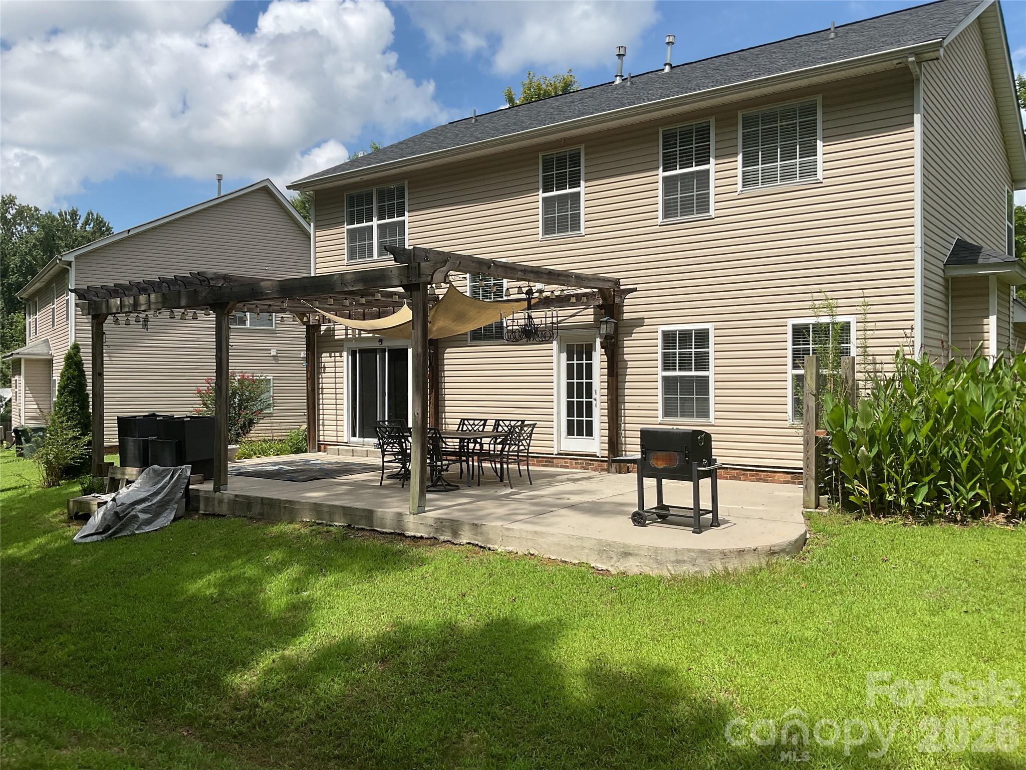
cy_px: 385
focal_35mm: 29
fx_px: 860
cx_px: 513
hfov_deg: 61.7
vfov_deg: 48.2
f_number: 1.8
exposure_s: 1/1984
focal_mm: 3
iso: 16
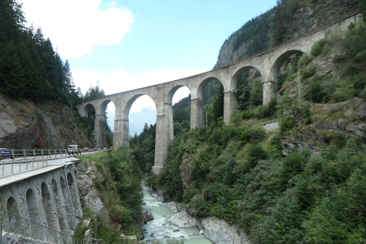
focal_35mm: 24
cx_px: 183
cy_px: 122
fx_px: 244
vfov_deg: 53.1
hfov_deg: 73.7
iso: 200
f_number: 3.3
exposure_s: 1/500
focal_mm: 8.8
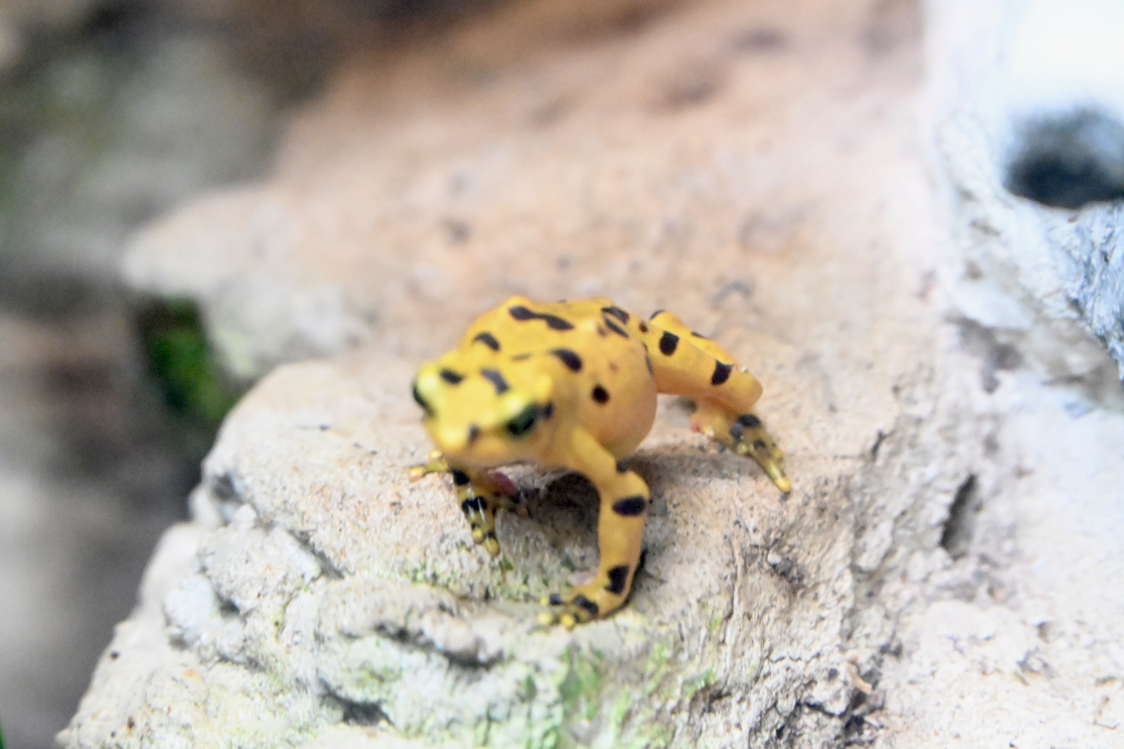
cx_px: 562
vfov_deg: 4.6
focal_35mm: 300
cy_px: 374
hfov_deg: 6.9
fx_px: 9366
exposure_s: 1/20
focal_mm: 200
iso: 12800
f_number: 6.3
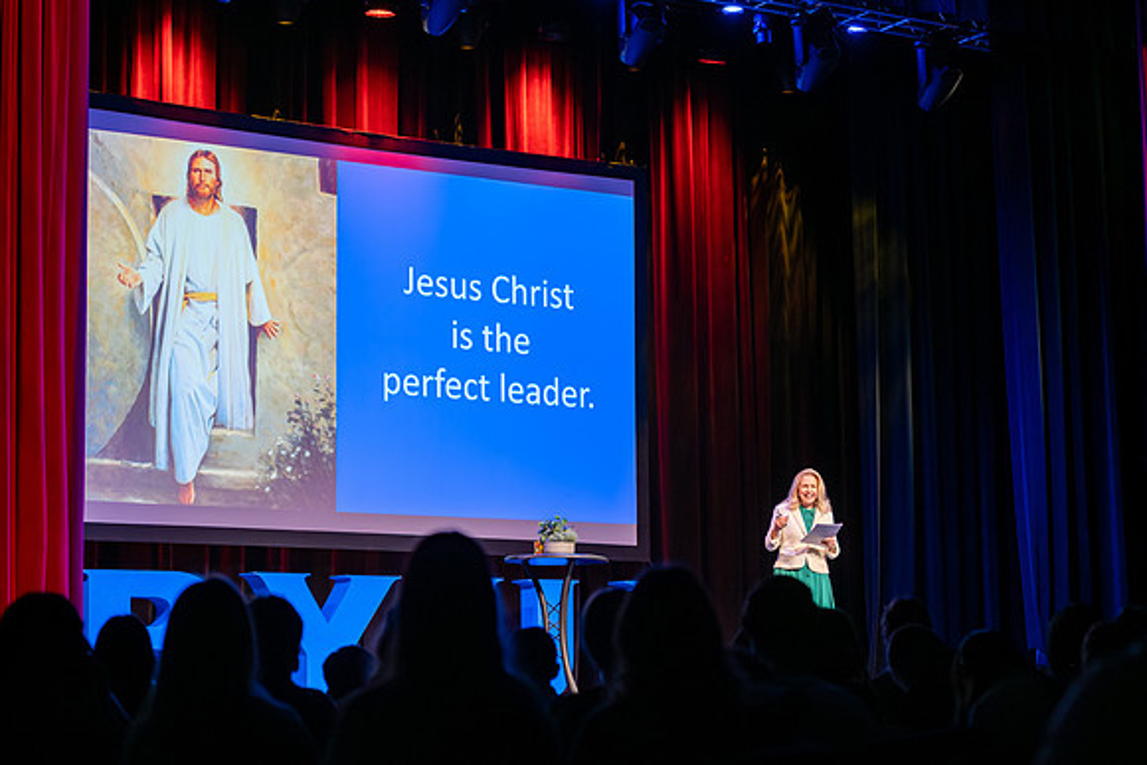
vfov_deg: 18.4
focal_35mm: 74
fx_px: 2365
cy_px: 361
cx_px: 590
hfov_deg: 27.3
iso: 500
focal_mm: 70
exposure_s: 1/160
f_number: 2.8
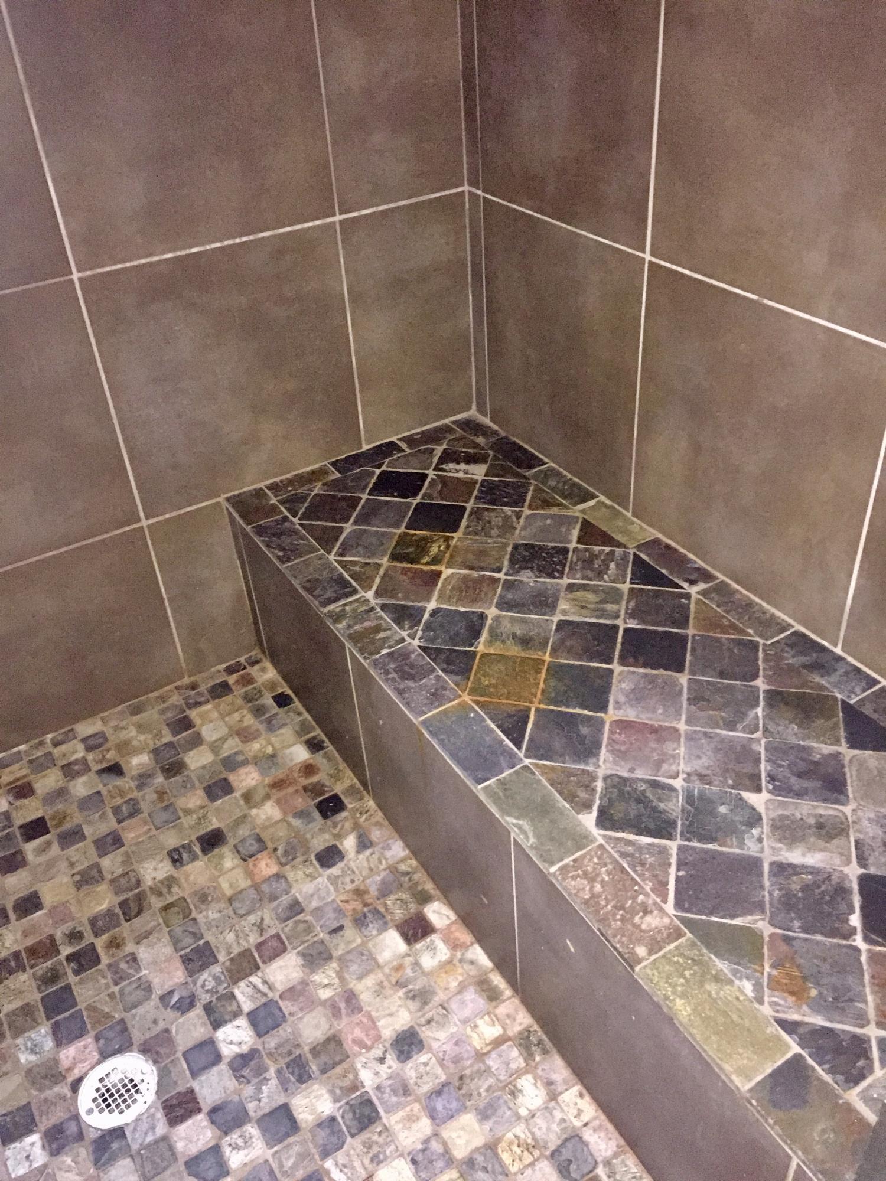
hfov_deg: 48.2
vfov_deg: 61.7
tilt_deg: -35.9
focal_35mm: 29
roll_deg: +4.0
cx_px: 443
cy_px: 590
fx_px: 990
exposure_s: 1/16
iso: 800
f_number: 2.2
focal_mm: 4.15
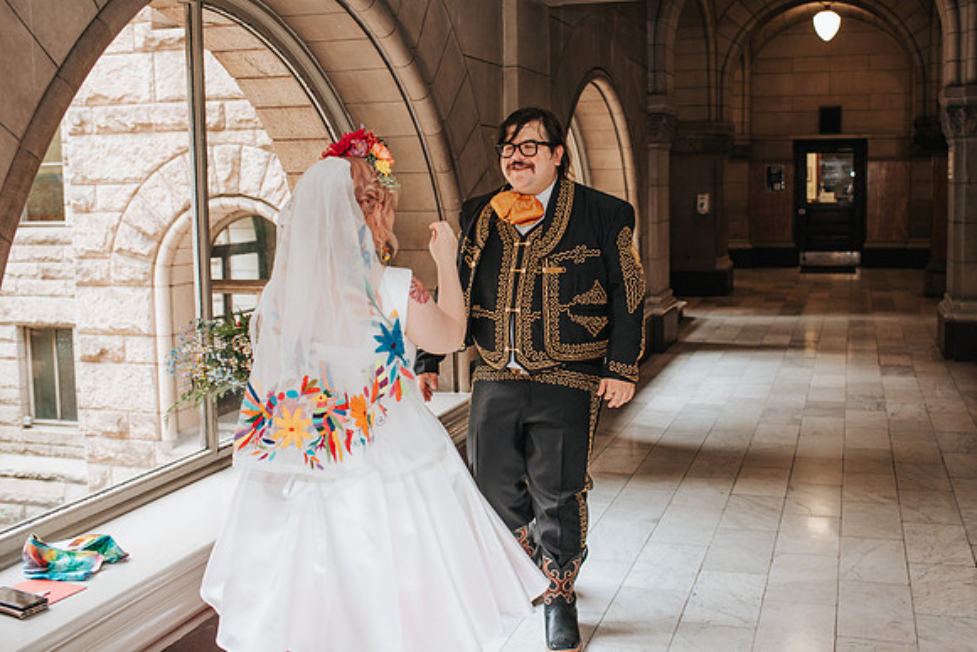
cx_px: 552
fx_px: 1090
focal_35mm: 40
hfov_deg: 48.2
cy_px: 284
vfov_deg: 33.3
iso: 1000
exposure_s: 1/160
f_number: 4
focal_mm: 35
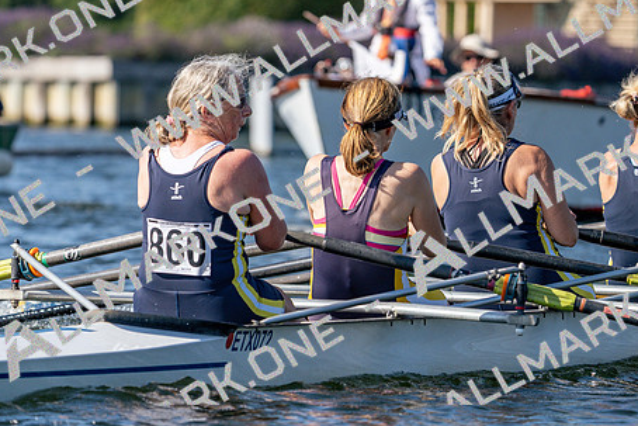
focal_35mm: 391
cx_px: 289
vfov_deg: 3.5
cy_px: 164
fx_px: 6931
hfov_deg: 5.3
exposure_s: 1/1600
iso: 250
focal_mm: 306
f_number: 6.3
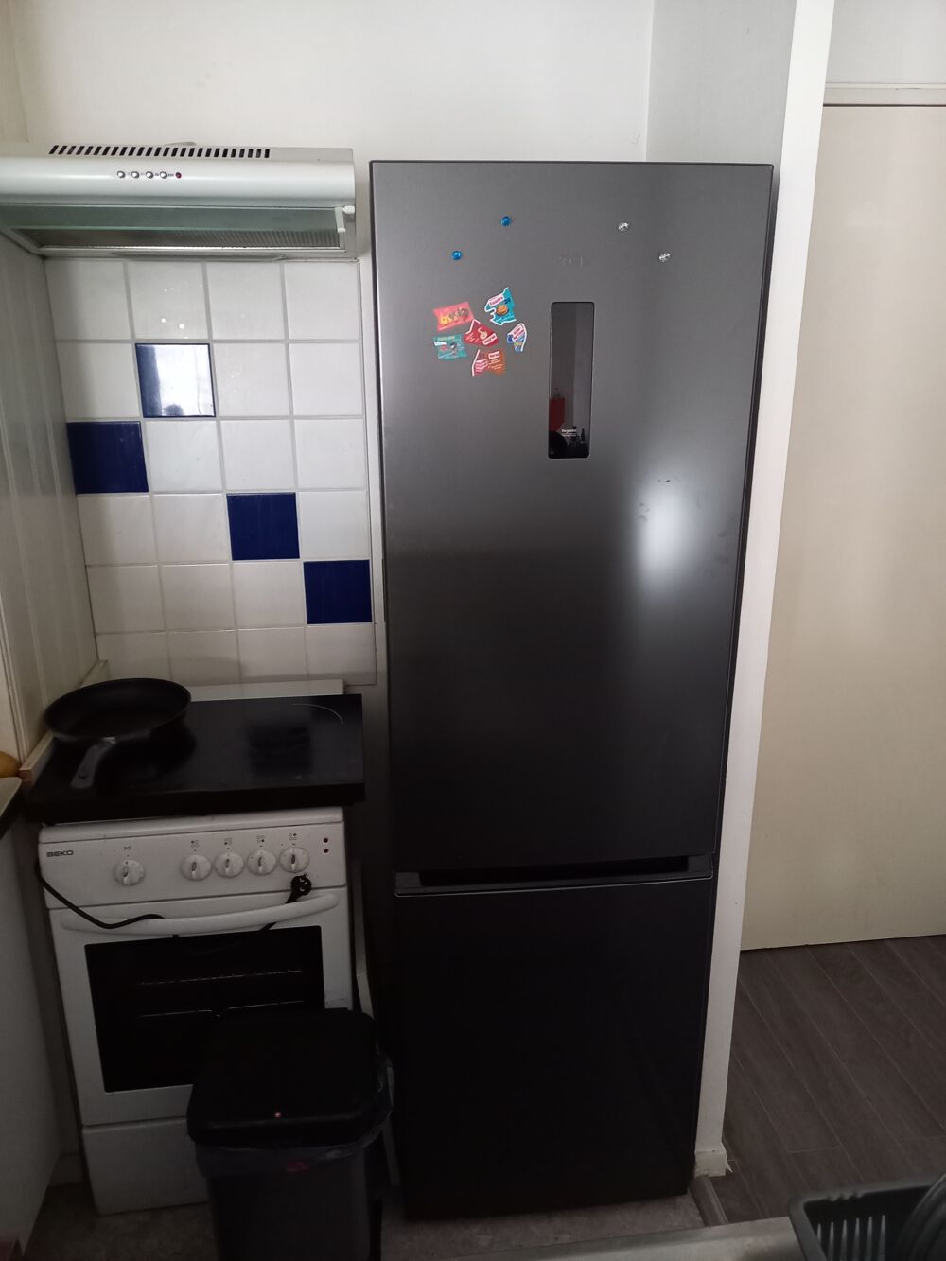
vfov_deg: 69.4
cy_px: 630
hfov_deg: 54.9
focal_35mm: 25
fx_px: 911
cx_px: 473
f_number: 1.8
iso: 1000
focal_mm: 4.65
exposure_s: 1/25
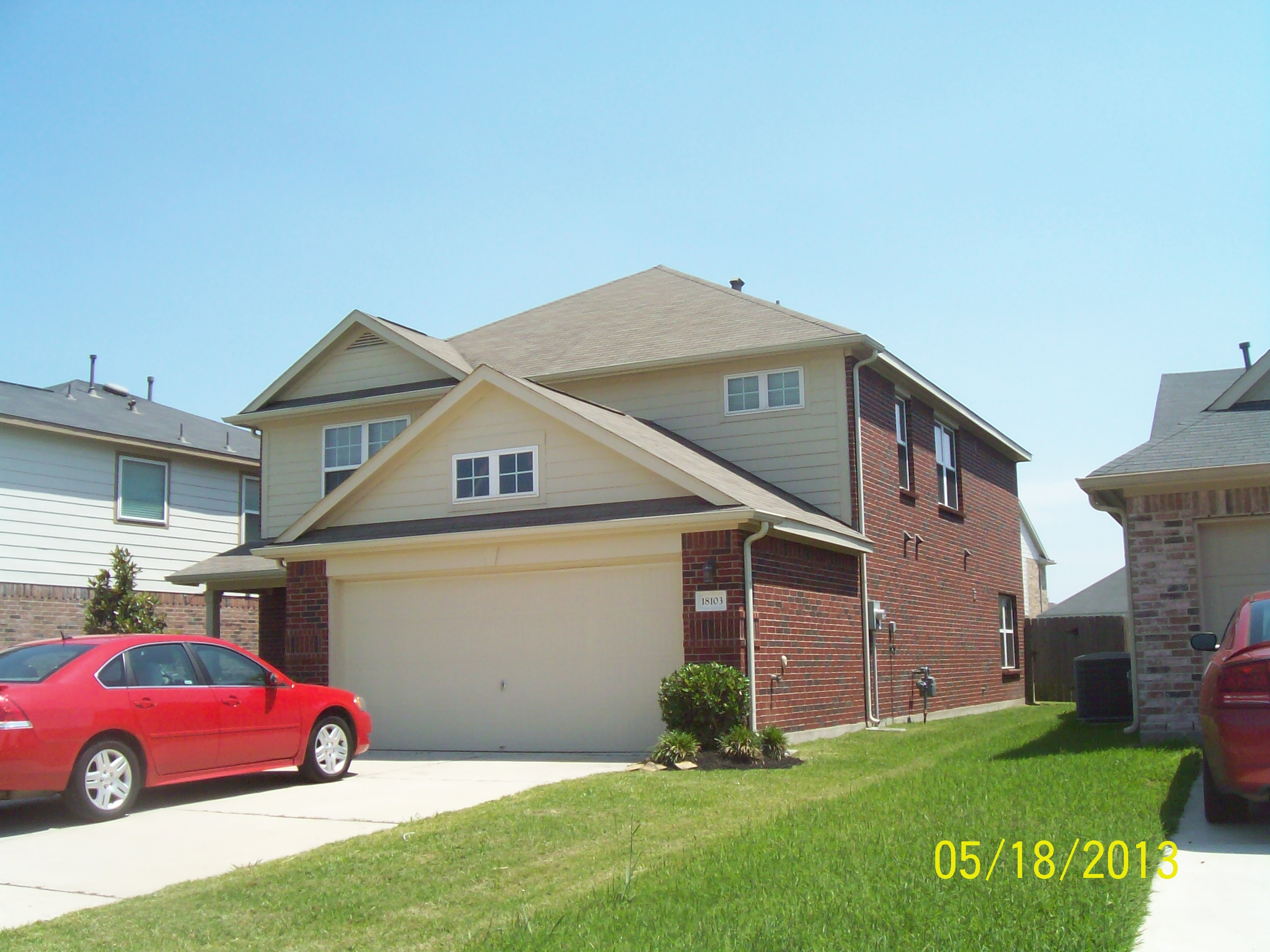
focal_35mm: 36
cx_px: 635
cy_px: 476
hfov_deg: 51.4
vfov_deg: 39.6
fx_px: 1321
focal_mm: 6
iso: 80
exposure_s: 1/374
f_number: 4.8
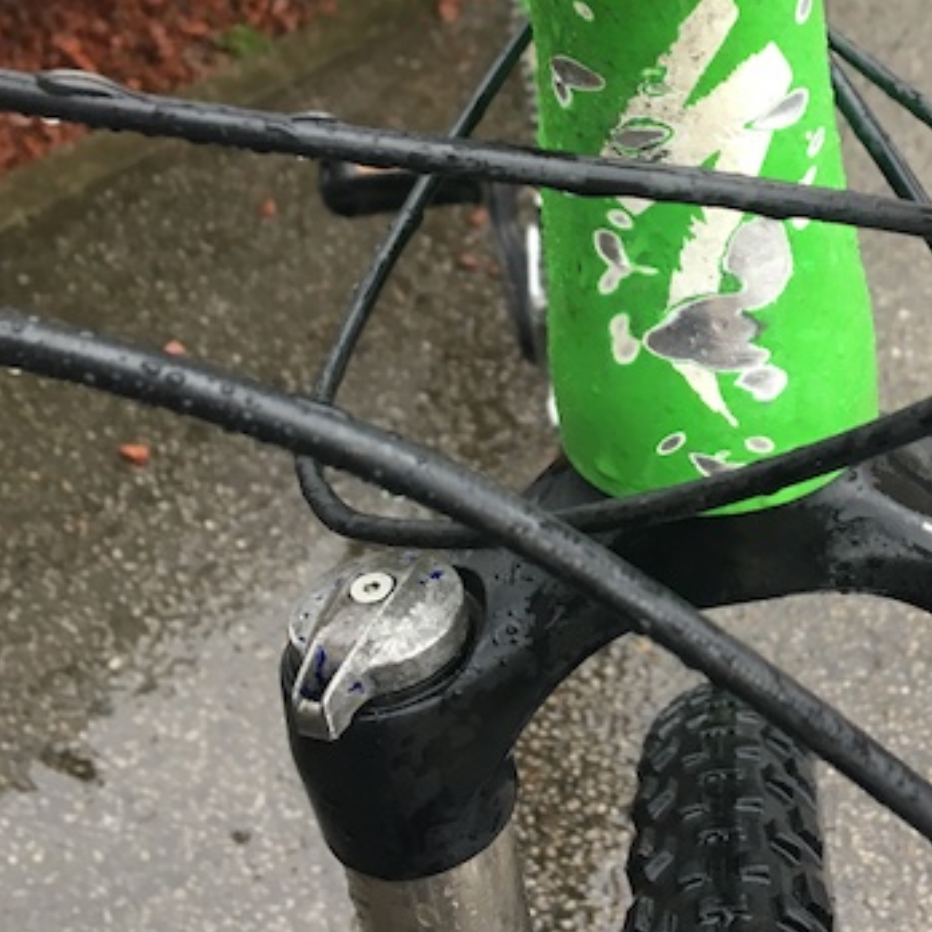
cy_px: 246
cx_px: 734
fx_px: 1797
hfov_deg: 28.5
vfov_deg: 28.7
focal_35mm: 59
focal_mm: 4.15
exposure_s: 1/33
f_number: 2.2
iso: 80
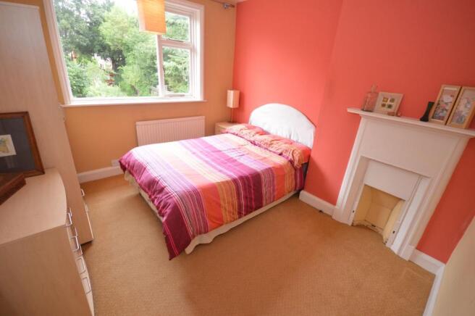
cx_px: 238
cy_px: 158
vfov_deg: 77.2
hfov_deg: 100.4
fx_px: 198
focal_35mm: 15
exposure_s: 1/60
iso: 500
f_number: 4
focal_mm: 10
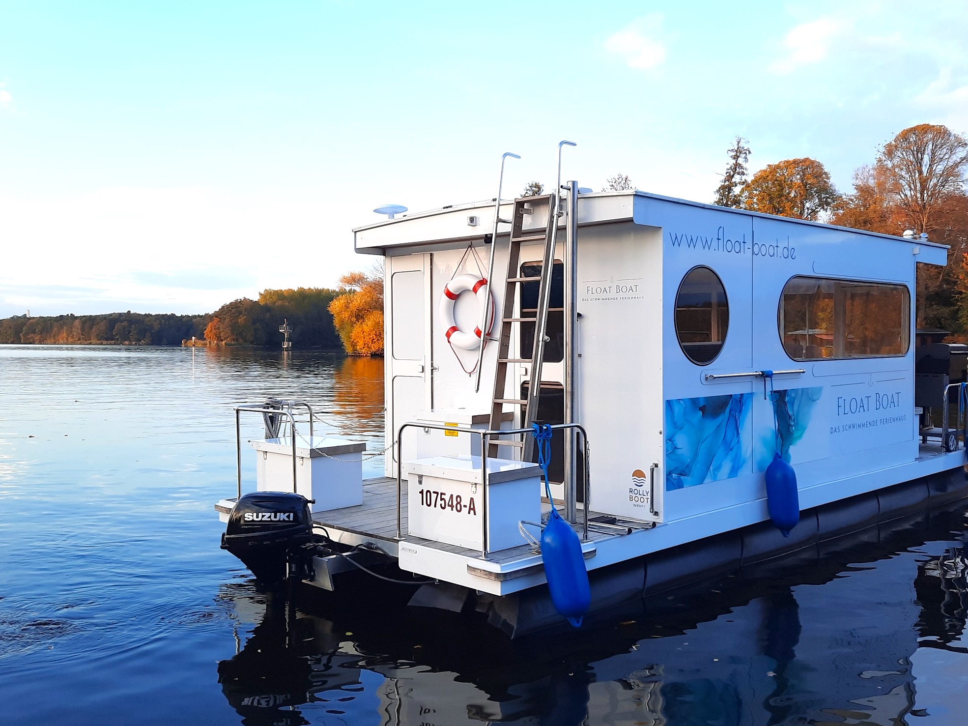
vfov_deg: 42.9
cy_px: 356
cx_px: 497
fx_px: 923
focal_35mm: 33
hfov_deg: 55.4
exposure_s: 1/152
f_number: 2
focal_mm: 4.6
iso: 32
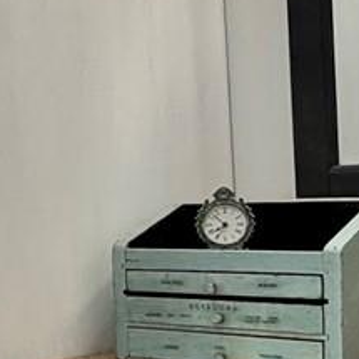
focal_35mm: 92
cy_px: 230
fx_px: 1079
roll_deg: +5.3
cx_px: -230
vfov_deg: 18.8
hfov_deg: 16.6
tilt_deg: -1.3
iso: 100
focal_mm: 2.22
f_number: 2.2
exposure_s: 1/120
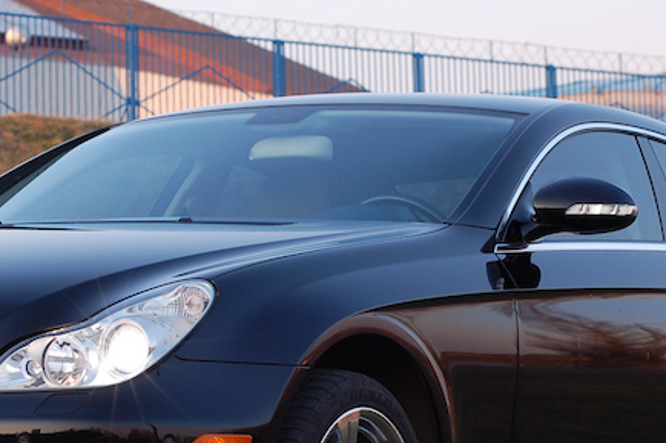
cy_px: 277
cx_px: 224
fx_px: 3273
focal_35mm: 177
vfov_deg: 7.7
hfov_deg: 11.6
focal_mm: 50
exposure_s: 1/125
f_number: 5.6
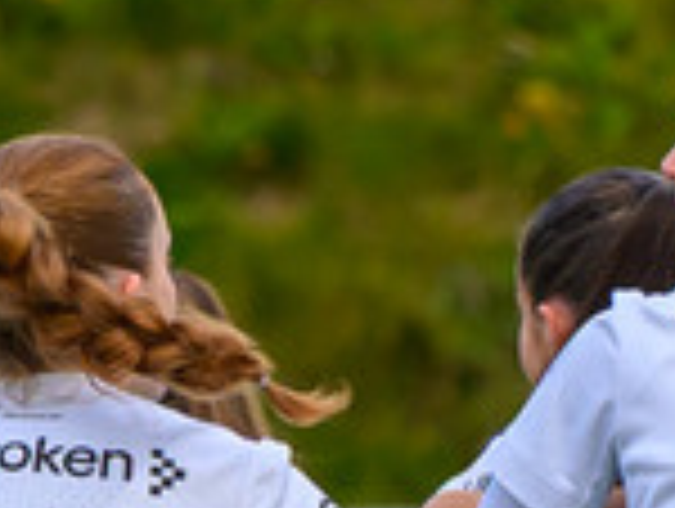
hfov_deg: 0.9
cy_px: 1198
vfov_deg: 0.7
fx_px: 44628
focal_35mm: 2285
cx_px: 855
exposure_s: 1/1000
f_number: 6.3
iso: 900
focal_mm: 250
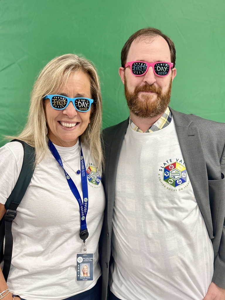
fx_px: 208
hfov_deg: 56.8
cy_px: 150
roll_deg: -1.5
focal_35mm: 24
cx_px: 112
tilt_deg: -9.5
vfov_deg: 71.6
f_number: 1.78
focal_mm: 6.86
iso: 200
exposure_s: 1/120
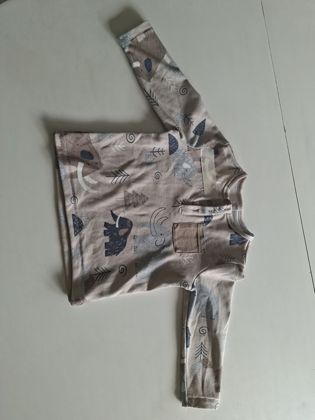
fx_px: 279
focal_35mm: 23
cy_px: 210
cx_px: 158
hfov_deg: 58.9
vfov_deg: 73.9
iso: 50
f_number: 1.8
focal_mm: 5.54
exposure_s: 1/102
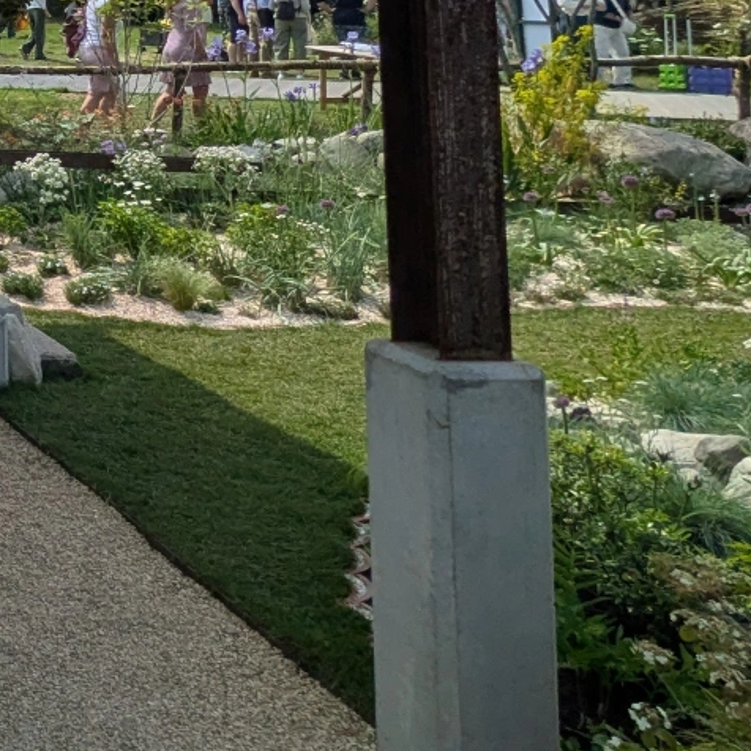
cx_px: -472
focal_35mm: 52
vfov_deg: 29.5
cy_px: -77
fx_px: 1276
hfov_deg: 23.5
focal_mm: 1.83
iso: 53
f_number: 2.2
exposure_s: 1/5076
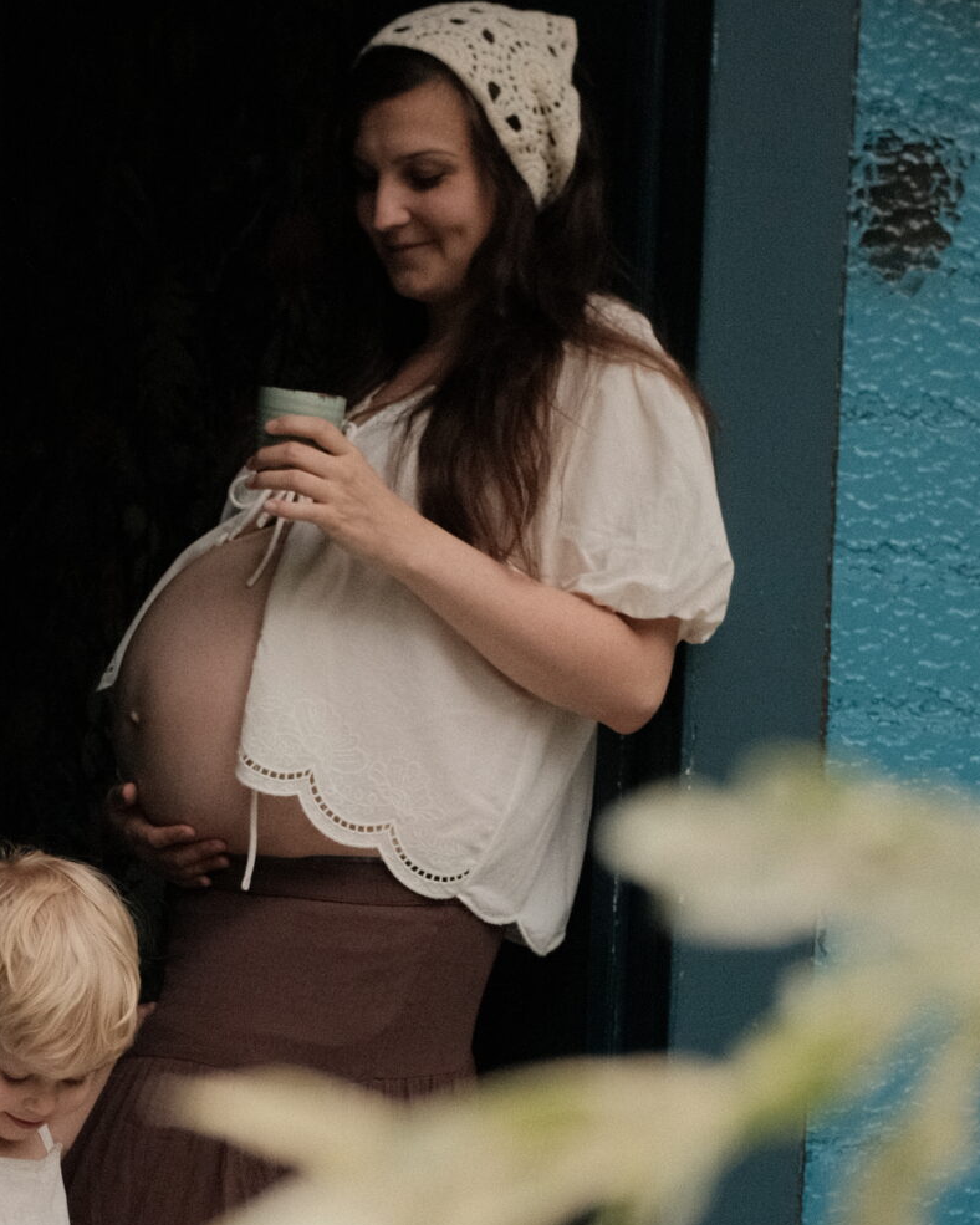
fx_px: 3626
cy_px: 954
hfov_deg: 15.4
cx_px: 380
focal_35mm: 100
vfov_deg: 19.0
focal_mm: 27
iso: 1600
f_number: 4.5
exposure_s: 1/2000
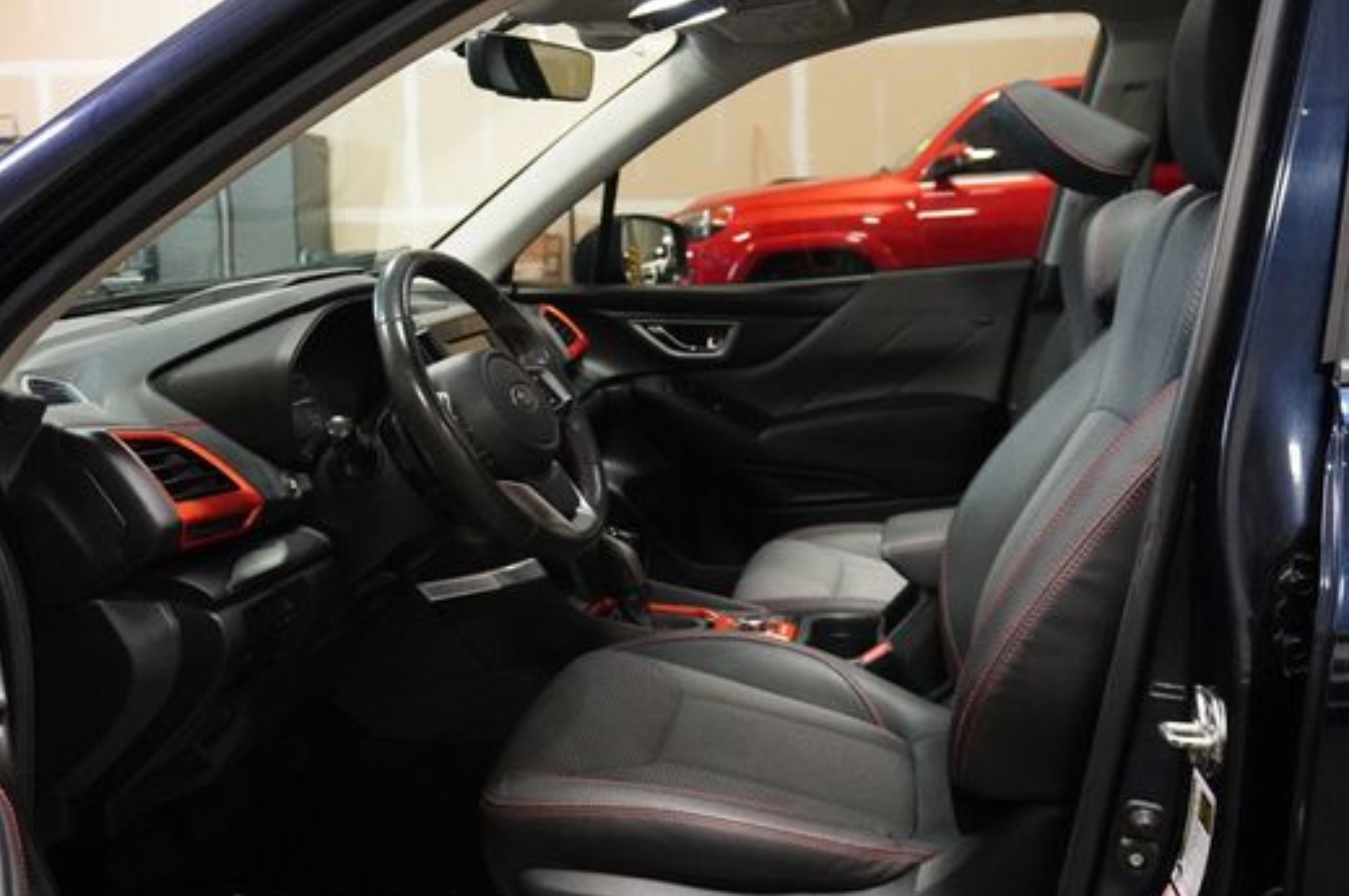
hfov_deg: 51.9
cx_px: 704
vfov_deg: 35.8
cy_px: 384
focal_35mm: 37
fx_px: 1385
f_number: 4
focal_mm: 20
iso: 6400
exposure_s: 1/125
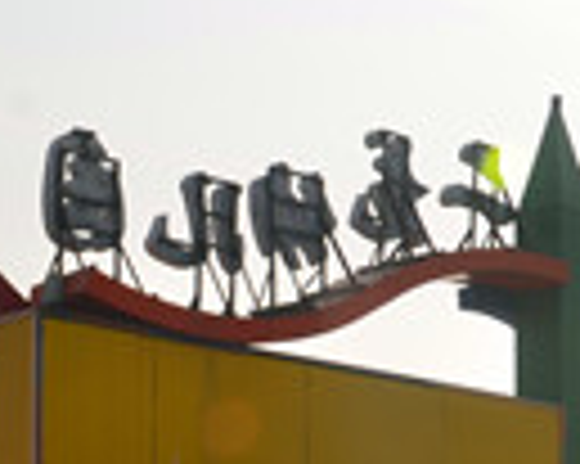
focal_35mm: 118
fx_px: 2024
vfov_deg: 12.6
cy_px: 642
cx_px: -13
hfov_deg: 16.0
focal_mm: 18
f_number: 10
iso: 100
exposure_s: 1/250
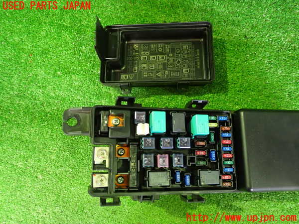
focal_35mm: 30
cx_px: 150
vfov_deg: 46.8
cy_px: 112
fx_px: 259
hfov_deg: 60.0
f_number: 2.3
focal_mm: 5.4
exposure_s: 1/20
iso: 800
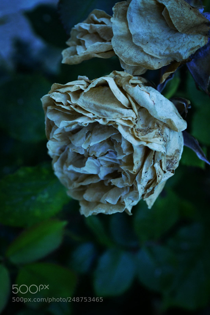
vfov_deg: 30.5
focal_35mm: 66
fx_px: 577
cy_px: 158
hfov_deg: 20.6
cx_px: 105
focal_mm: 44
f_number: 8
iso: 400
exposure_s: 1/500
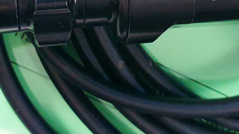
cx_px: 127
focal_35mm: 73
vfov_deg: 15.4
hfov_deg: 29.0
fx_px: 463
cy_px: -61
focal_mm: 4.3
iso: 320
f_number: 2.4
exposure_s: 1/50
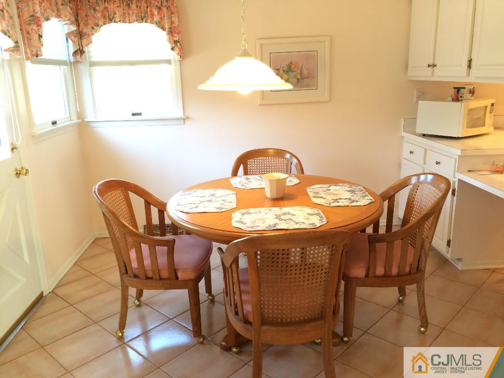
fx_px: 422
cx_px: 252
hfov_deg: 61.7
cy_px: 189
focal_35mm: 29
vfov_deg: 48.2
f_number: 2.2
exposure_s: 1/30
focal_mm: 4.15
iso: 100
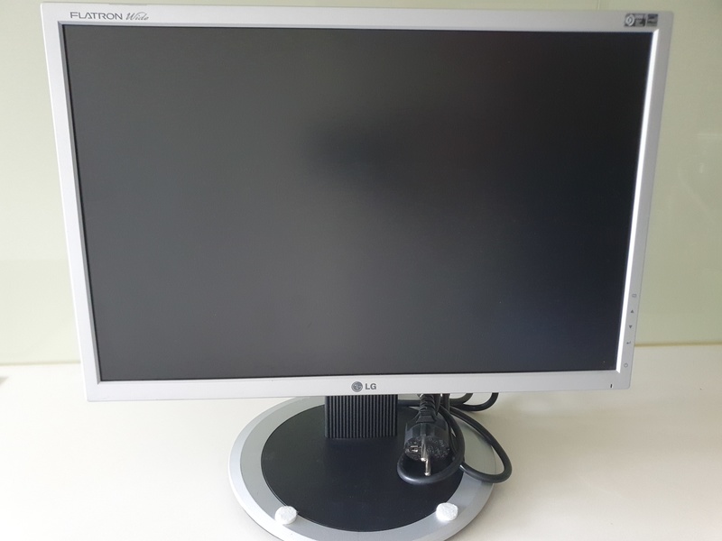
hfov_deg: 67.3
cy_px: 270
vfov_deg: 53.1
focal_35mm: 26
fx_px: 542
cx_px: 361
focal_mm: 4.32
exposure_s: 1/50
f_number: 1.5
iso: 321
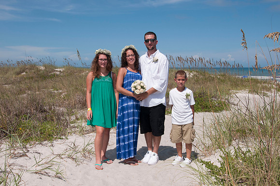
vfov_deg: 31.8
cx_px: 140
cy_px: 93
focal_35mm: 42
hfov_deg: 46.5
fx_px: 326
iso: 100
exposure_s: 1/250
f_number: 11
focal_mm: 28
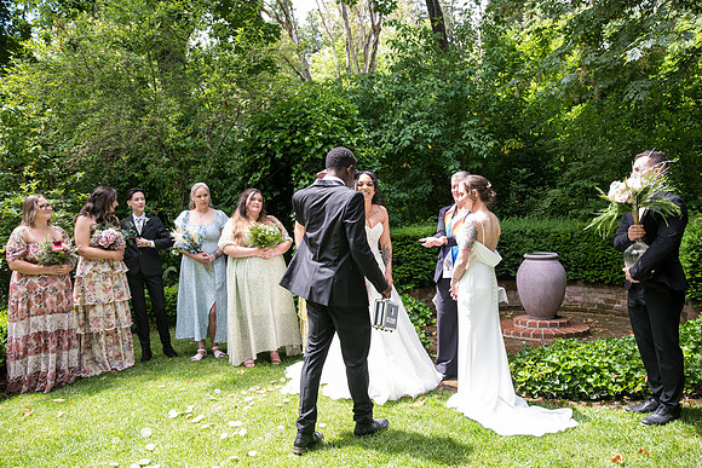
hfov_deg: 63.6
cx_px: 351
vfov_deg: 45.0
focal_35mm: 29
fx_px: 566
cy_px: 234
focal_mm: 29
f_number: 4
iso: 500
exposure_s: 1/400
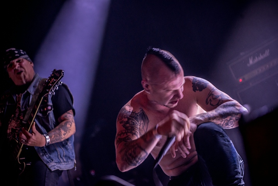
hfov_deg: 28.8
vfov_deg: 19.5
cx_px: 139
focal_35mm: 70
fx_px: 541
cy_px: 93
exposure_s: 1/80
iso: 2000
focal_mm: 70
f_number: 2.8
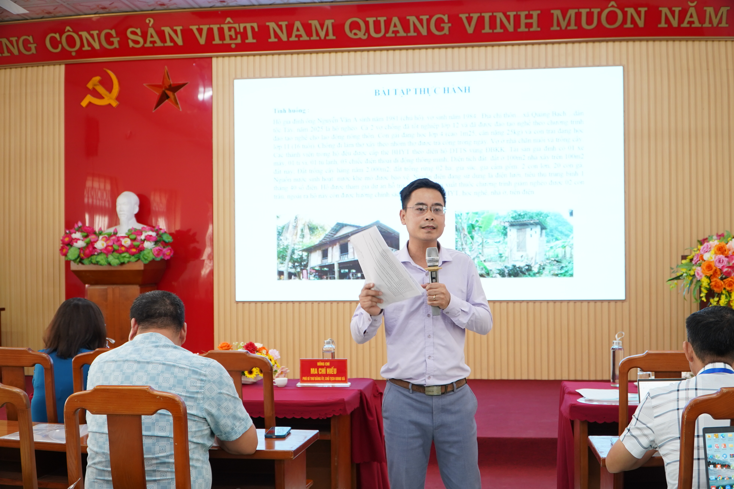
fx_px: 815
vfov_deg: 33.4
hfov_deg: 48.5
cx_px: 367
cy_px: 244
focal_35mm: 40
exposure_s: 1/40
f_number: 4
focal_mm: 27
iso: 400
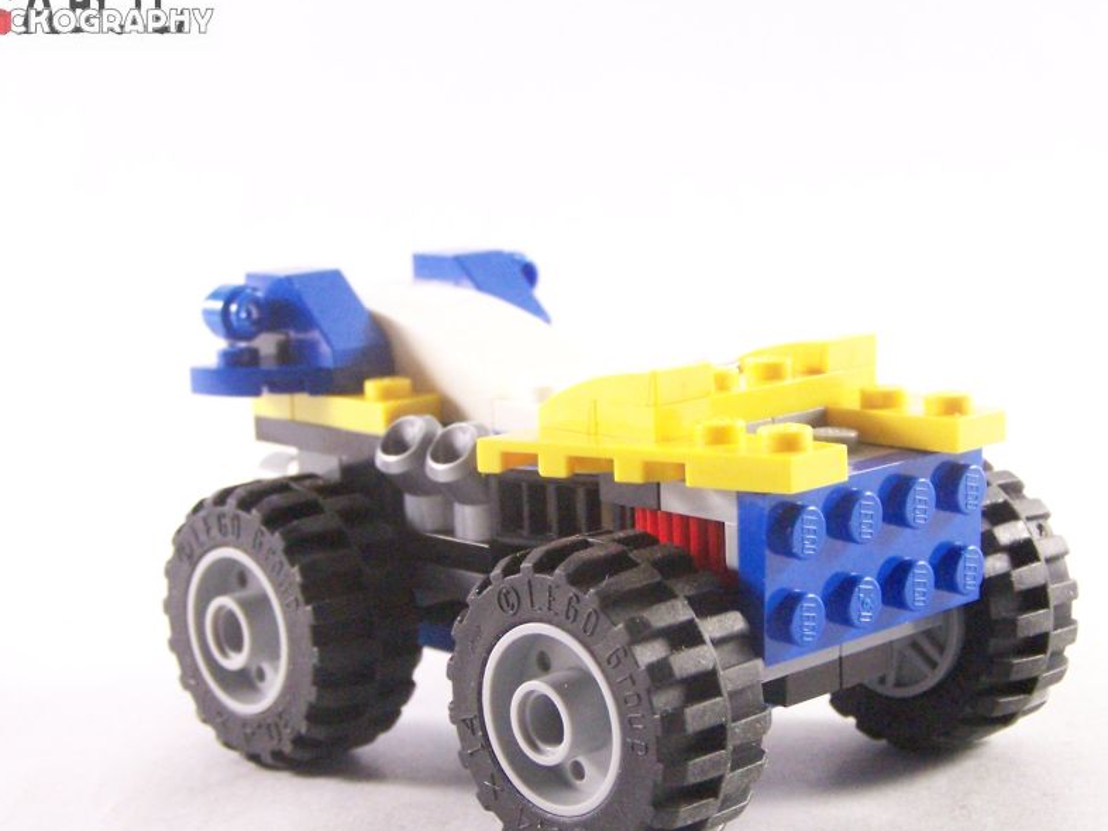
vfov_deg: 20.1
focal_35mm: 73
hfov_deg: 26.6
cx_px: 648
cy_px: 488
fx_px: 2336
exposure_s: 1/60
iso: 400
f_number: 3.1
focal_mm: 9.3
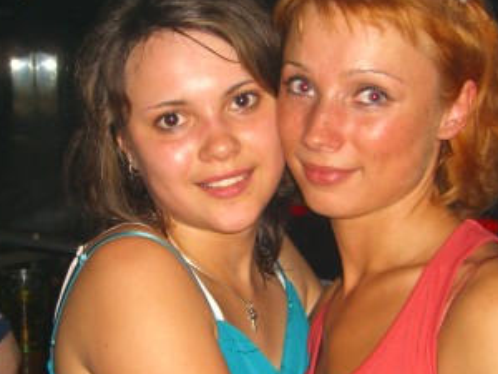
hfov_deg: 25.6
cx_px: 221
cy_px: 208
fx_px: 1093
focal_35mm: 76
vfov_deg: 19.4
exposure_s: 1/60
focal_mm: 7.9
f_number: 2.8
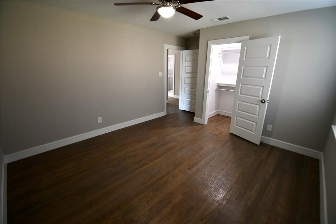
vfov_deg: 77.3
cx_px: 168
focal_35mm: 15
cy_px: 112
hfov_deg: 100.4
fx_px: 140
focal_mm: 10
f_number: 4.5
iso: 200
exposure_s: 1/13
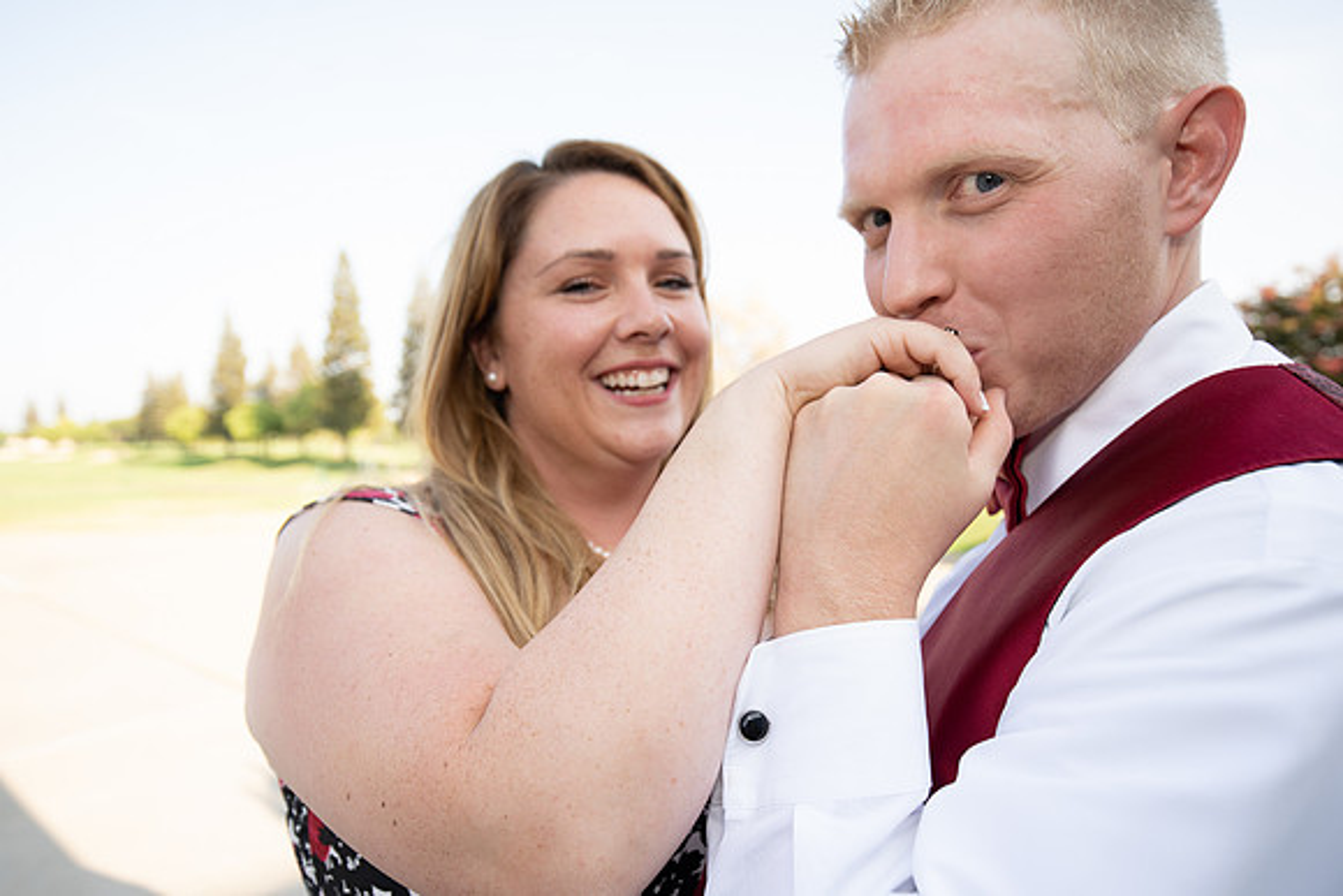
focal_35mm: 22
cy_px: 448
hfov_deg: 78.6
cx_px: 672
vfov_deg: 57.3
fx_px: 821
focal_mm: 22
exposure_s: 1/250
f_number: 4
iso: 200
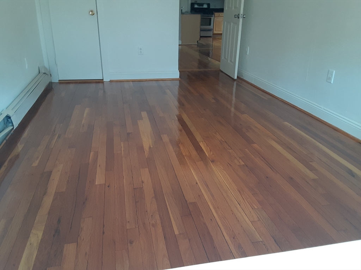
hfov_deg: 65.3
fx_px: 282
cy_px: 135
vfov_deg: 51.4
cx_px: 180
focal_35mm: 27
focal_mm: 2.91
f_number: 1.9
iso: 100
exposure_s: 1/60
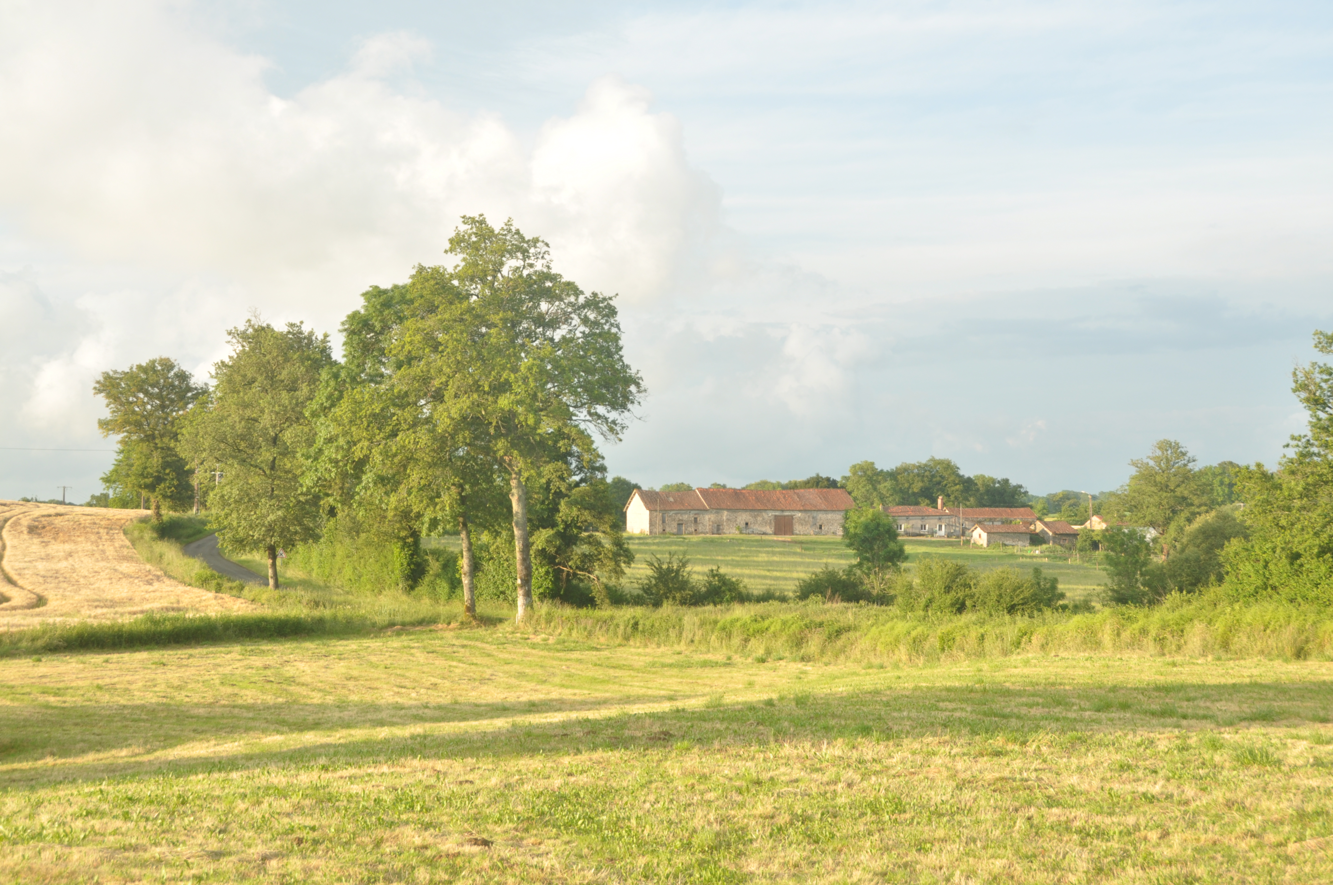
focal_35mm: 52
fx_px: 1942
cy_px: 442
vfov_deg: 25.7
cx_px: 666
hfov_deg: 37.9
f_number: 9
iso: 250
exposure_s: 1/125
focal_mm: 35
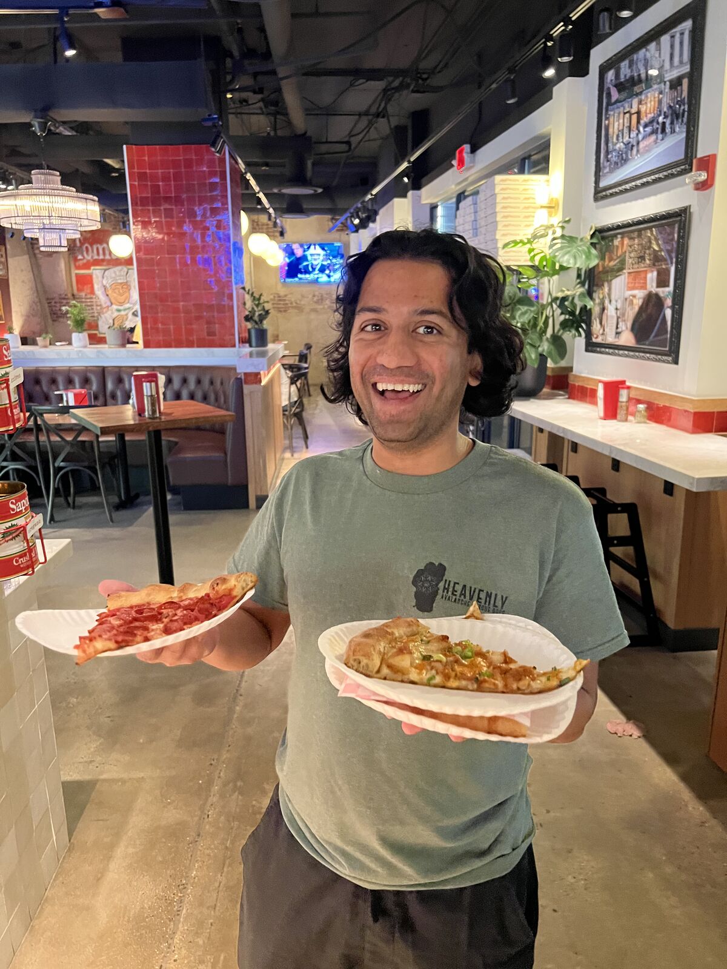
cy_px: 484
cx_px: 364
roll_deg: +0.6
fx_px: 728
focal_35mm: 26
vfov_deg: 67.3
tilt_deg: -15.0
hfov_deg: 53.1
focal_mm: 5.7
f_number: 1.5
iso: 800
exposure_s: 1/30
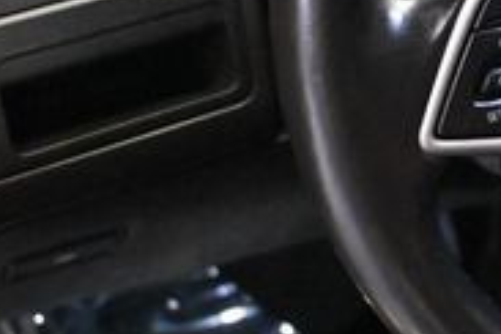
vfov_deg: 9.4
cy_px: -27
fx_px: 2002
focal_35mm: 144
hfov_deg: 13.5
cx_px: 728
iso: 12800
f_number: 4.5
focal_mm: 27.5
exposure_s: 1/50
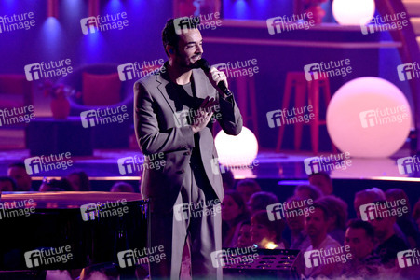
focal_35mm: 310
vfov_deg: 4.4
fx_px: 3614
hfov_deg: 6.7
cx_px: 210
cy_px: 140
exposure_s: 1/100
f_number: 6.3
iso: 3200
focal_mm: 310
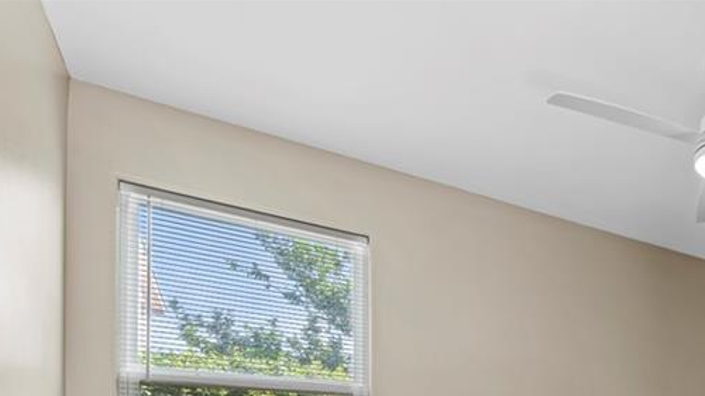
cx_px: 695
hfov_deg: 52.1
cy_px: 472
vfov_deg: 32.4
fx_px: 561
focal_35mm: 30
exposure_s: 1/1.25
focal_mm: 14
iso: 100
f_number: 5.6
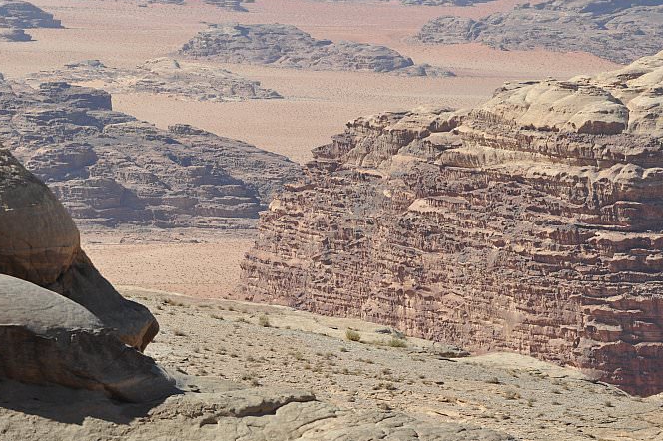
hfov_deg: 7.6
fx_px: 4988
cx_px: 282
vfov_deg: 5.1
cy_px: 163
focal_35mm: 271
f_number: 10
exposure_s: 1/400
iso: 200
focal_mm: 200
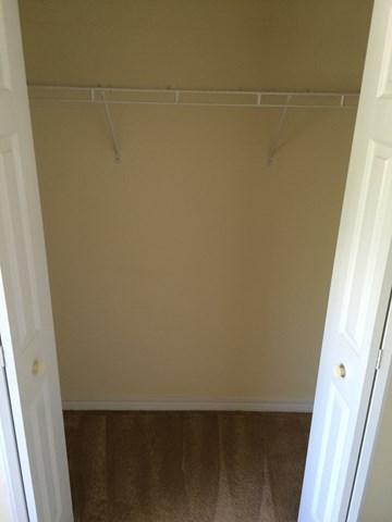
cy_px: 261
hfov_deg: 48.2
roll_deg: -0.7
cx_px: 196
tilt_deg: -22.8
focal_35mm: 29
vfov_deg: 61.7
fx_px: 438
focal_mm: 4.15
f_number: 2.2
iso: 160
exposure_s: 1/30
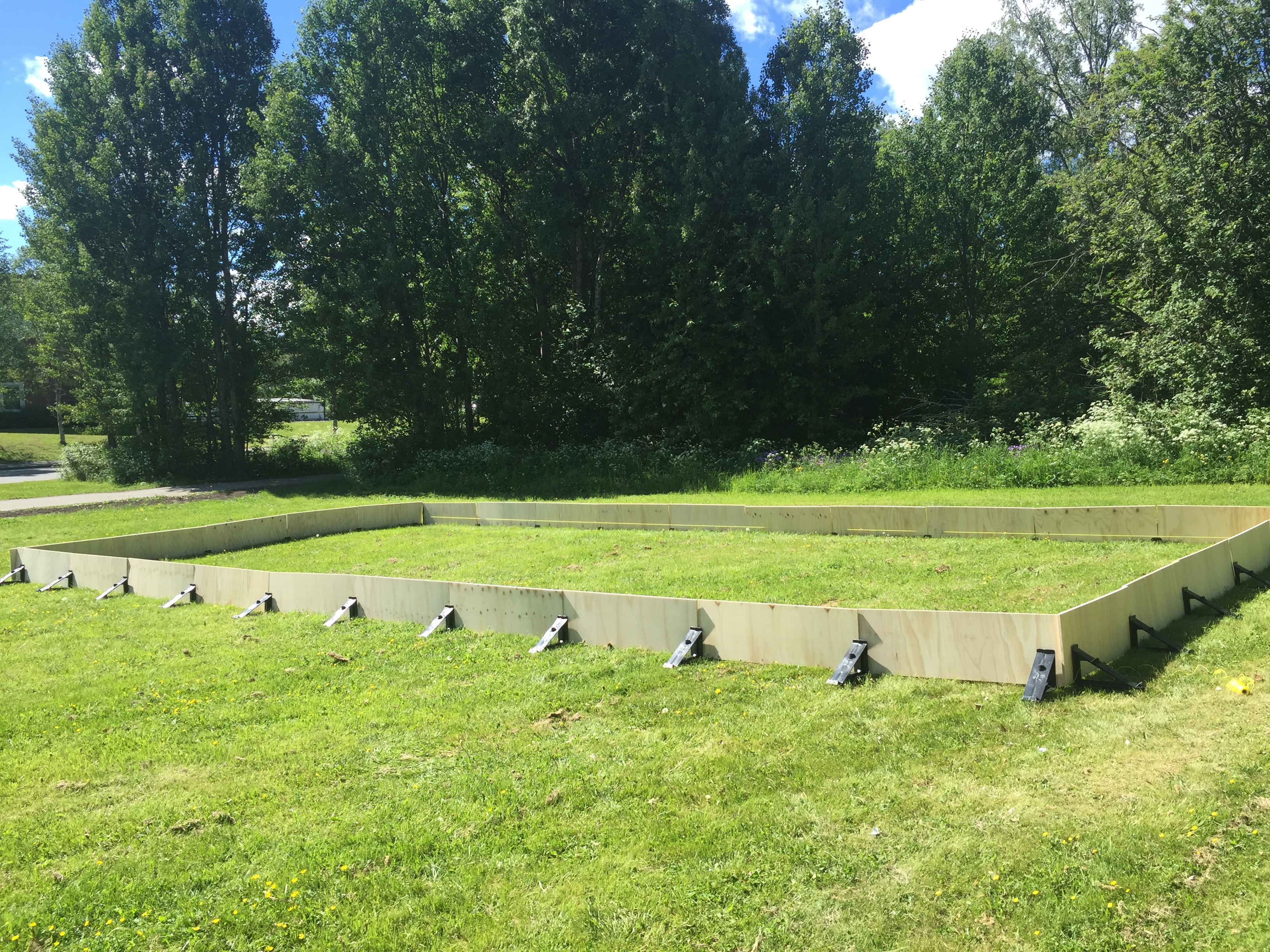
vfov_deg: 48.2
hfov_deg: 61.7
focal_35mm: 29
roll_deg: +1.0
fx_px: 1064
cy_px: 476
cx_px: 635
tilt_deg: -3.5
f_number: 2.2
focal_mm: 4.15
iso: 32
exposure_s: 1/746
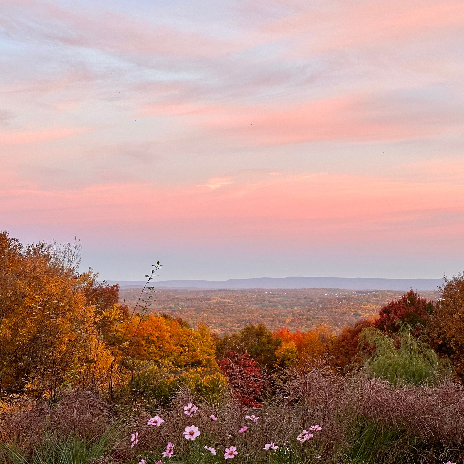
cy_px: 231
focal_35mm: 57
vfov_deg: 30.0
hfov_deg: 30.0
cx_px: 252
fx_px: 864
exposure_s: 1/100
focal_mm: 6.86
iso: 80
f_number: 1.78
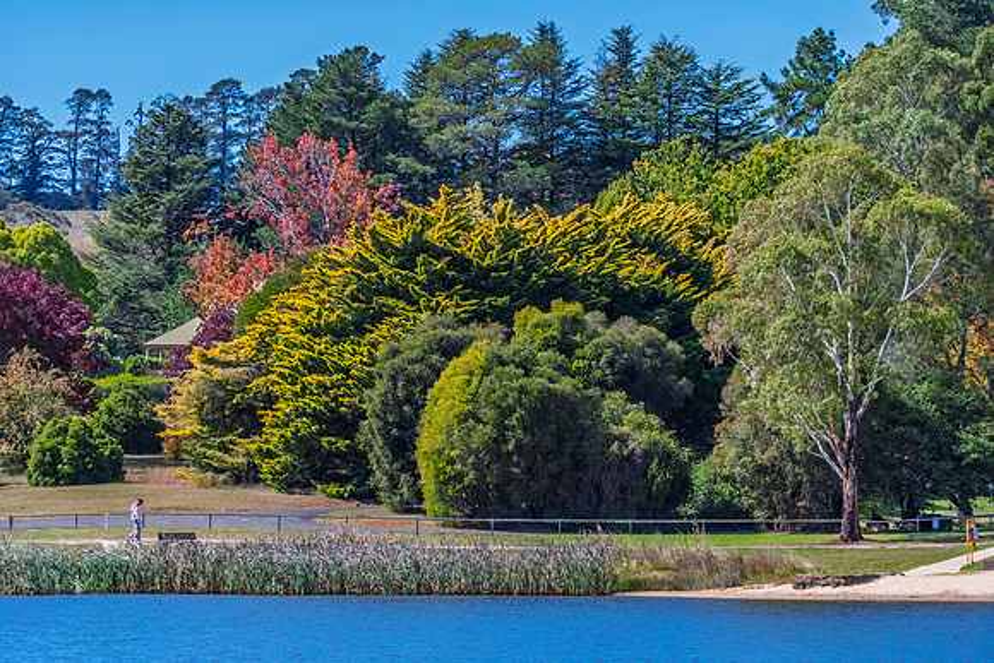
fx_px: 6214
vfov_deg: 6.1
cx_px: 497
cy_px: 332
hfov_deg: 9.1
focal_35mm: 225
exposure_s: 1/3200
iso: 800
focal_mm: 150
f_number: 5
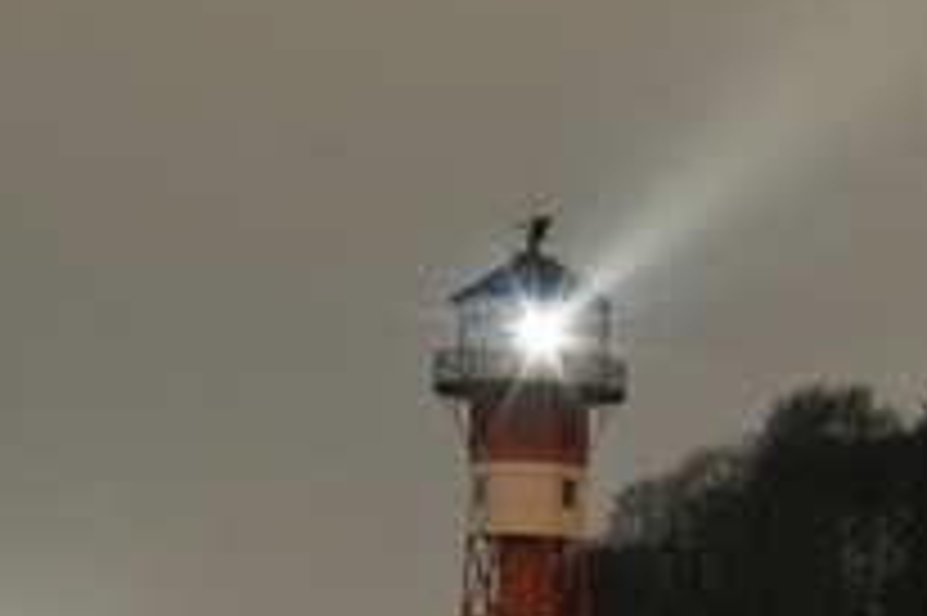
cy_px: 1111
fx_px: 6355
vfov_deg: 5.5
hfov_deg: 8.1
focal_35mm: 247
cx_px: 1516
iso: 800
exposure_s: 30
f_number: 9
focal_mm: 34
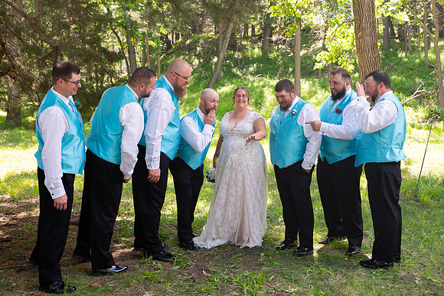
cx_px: 239
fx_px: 505
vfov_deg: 32.7
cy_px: 136
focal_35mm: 41
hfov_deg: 47.4
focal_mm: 38
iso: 250
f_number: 5
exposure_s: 1/125
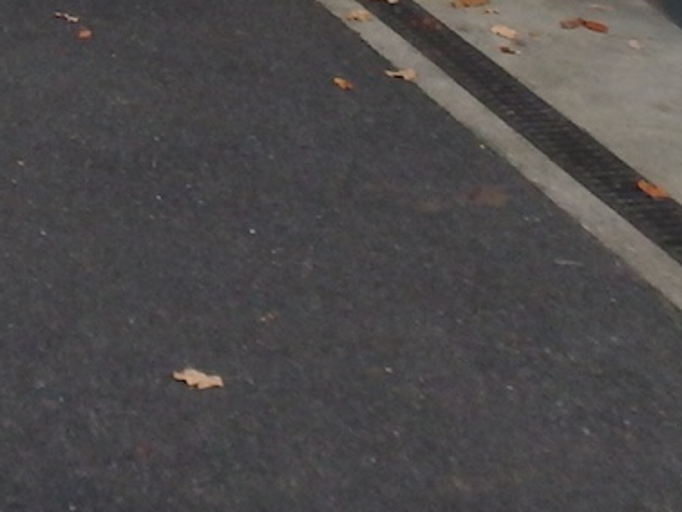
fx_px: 2109
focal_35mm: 107
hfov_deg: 16.6
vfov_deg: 11.2
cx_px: -355
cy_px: -778
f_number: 3.5
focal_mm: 3.7
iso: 250
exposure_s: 1/30
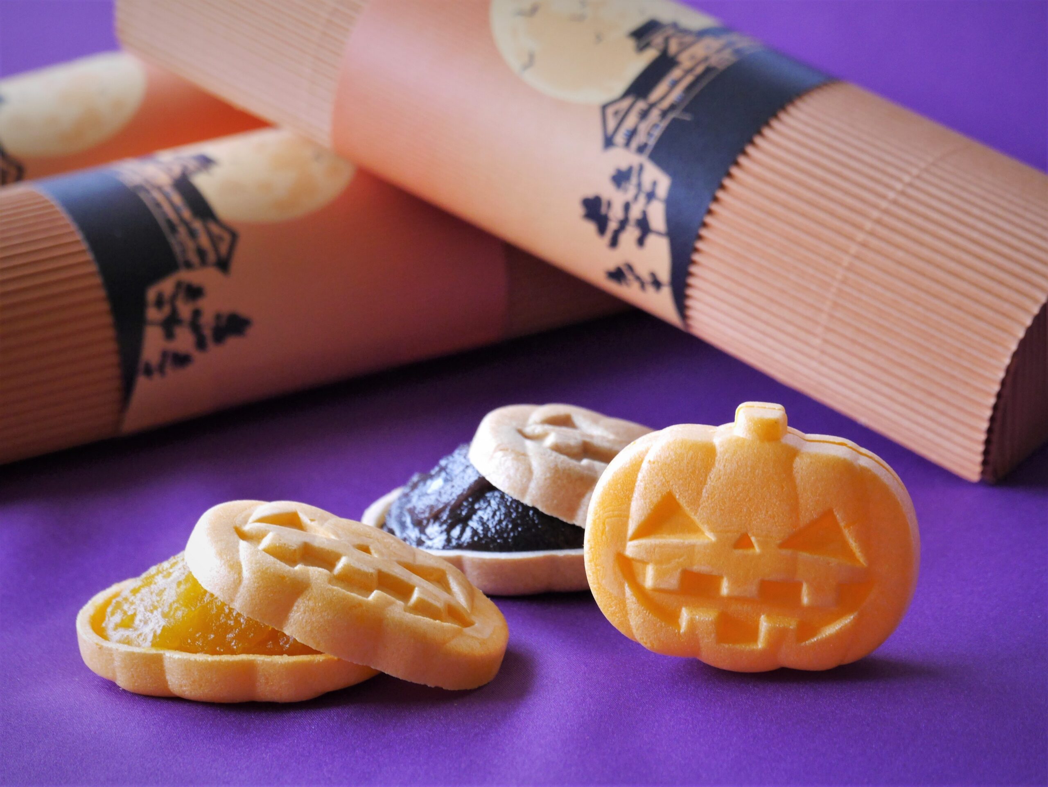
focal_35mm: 146
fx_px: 4422
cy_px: 394
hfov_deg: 13.5
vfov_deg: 10.2
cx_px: 524
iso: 1000
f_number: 5.5
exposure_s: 1/160
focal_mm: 73
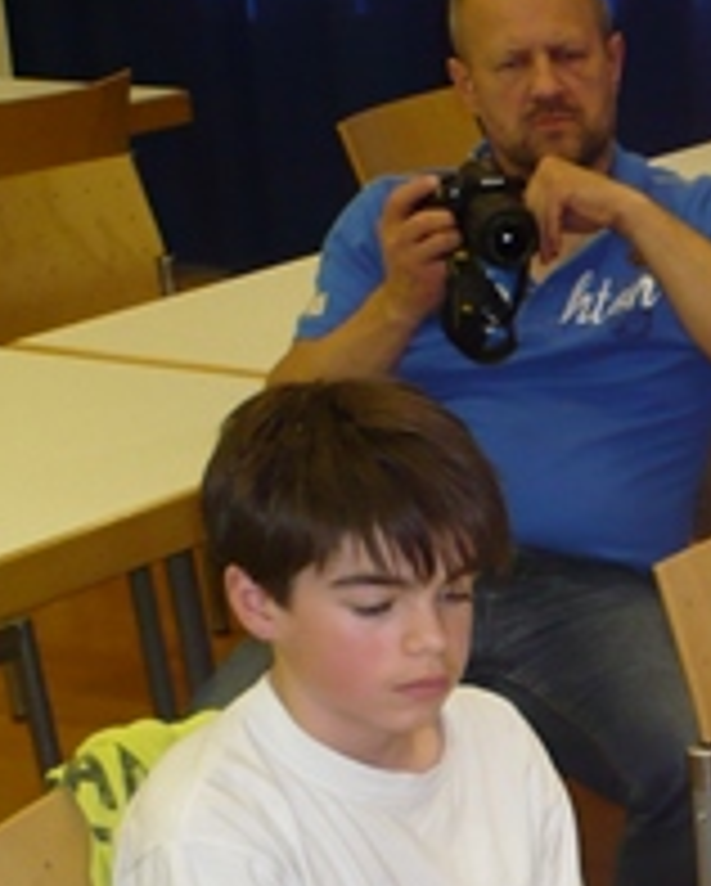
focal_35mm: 104
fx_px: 2731
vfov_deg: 17.8
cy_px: 953
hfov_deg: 13.6
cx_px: 1192
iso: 160
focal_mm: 5.8
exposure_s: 1/30
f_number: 2.8
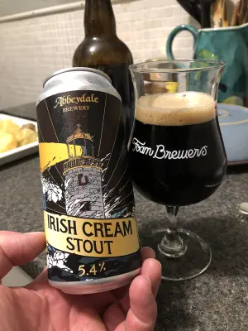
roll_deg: +3.4
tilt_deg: -23.9
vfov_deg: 63.4
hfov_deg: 49.7
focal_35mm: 28
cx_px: 124
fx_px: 267
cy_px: 166
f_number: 1.8
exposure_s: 1/8
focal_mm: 3.99
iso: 100
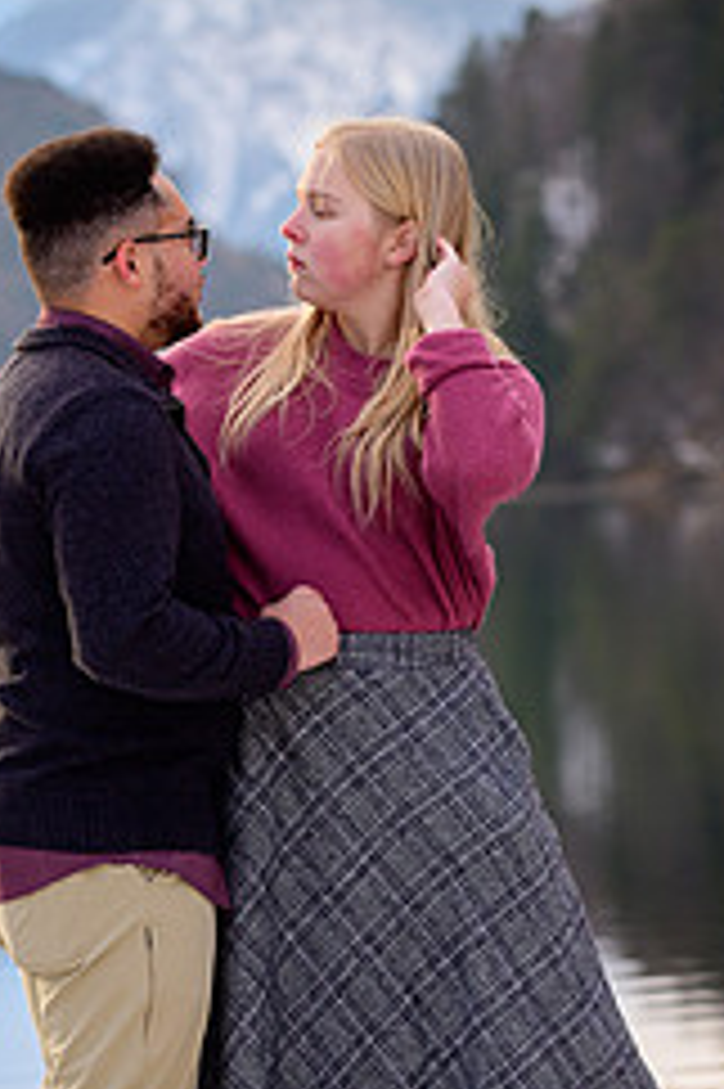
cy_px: 837
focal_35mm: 190
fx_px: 5739
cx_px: 313
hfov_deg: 7.2
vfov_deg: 10.8
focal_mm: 102
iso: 250
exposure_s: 1/320
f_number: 4
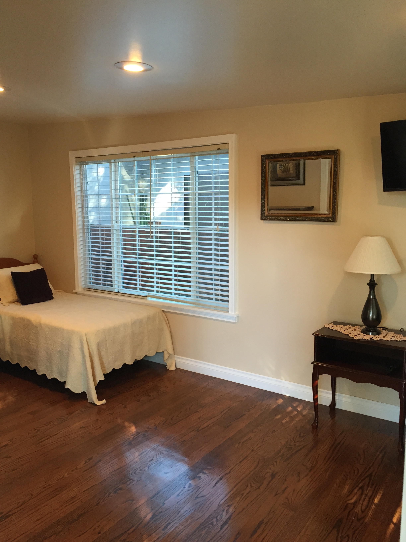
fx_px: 454
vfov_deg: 61.7
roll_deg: +0.0
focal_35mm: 29
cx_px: 203
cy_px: 271
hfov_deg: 48.2
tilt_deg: -7.5
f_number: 2.2
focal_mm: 4.15
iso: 40
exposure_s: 1/30
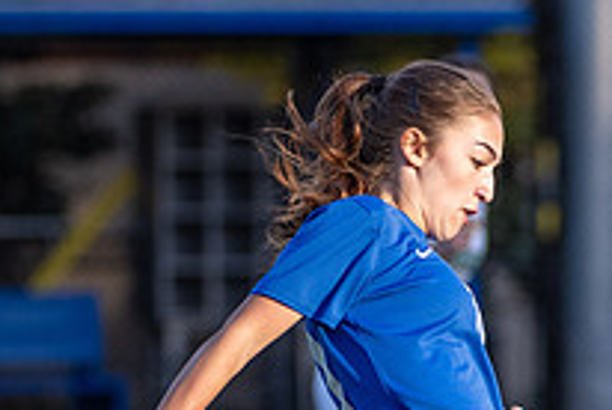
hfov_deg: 2.6
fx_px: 13381
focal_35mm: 786
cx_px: 549
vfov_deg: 1.8
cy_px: 397
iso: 800
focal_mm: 200
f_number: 4
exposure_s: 1/1000
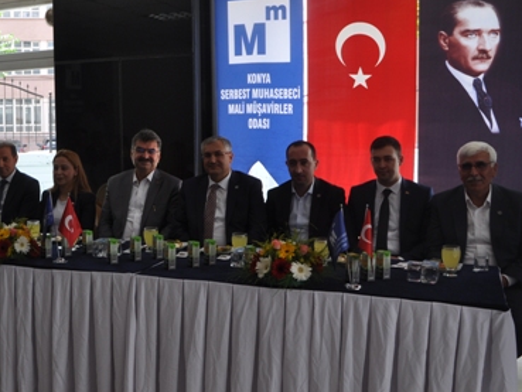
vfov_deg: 32.2
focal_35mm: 45
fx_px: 679
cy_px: 189
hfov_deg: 40.4
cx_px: 108
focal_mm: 18
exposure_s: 1/125
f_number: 5.6
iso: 200
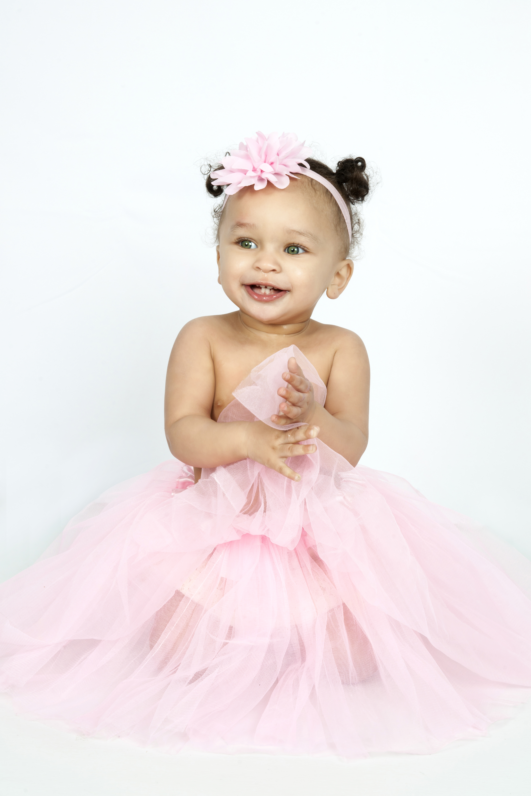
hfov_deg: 22.6
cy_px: 398
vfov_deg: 33.4
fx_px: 1327
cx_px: 266
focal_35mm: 60
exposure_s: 1/80
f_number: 20
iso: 160
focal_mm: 60
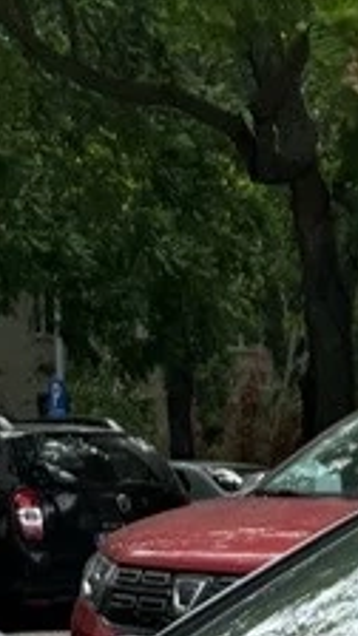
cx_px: 554
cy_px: 1130
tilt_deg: -12.1
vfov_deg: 12.6
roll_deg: +0.0
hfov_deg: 7.6
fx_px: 2633
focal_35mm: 156
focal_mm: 6.76
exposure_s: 1/1901
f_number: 1.78
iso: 80
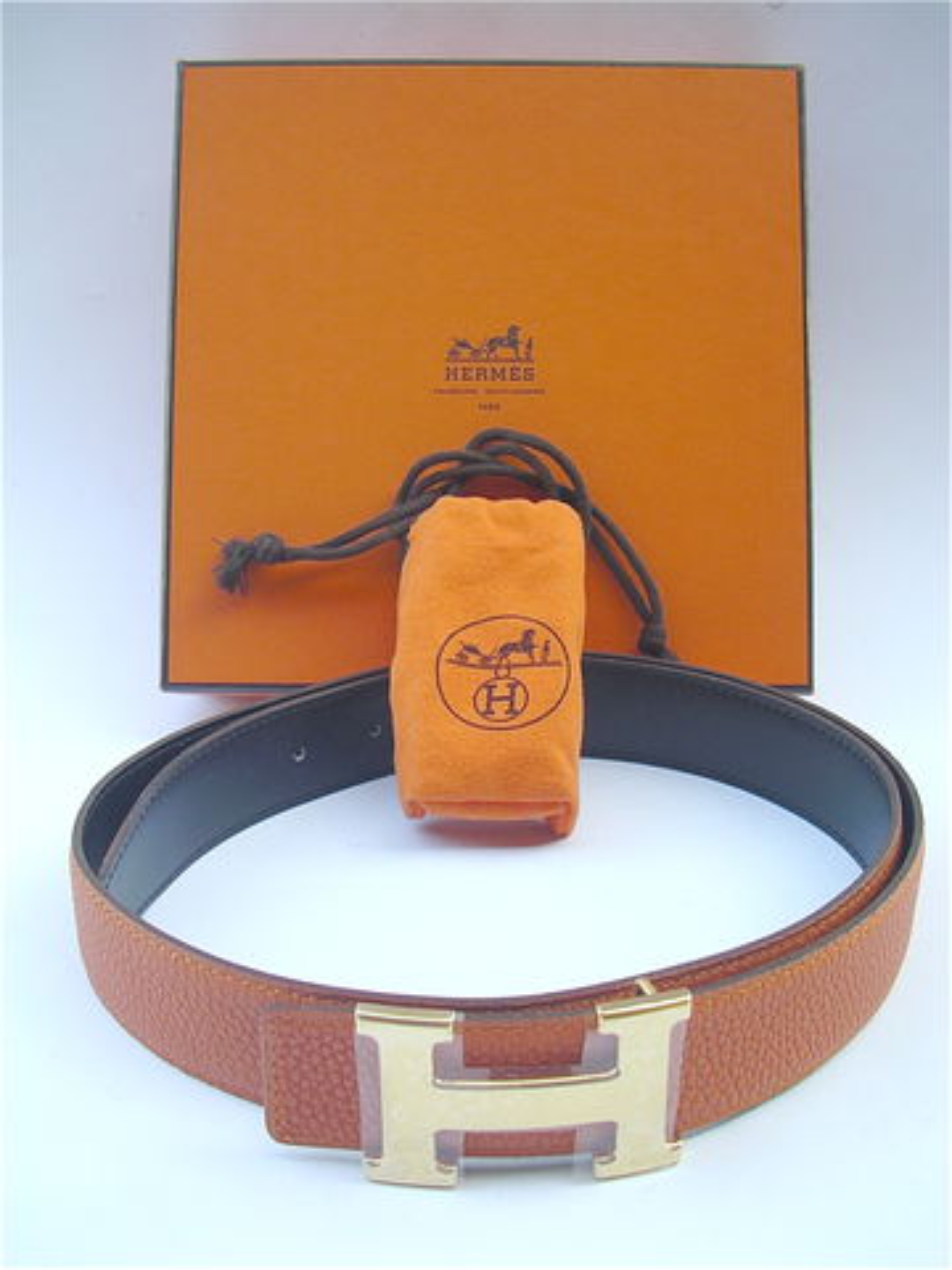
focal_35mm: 37
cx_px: 476
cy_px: 635
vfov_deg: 50.1
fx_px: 1357
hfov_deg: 38.7
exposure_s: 1/80
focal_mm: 5.7
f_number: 2.8
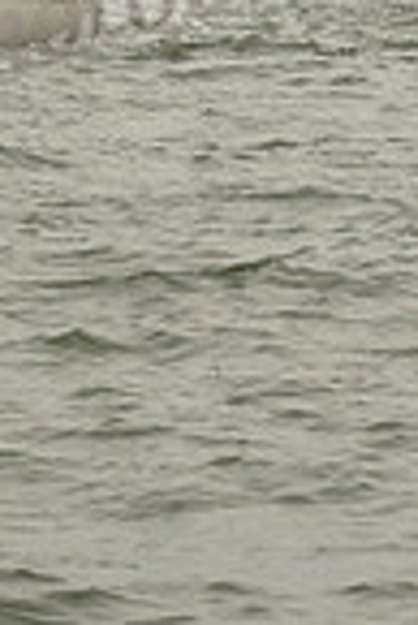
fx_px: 6376
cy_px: -621
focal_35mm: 367
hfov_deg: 3.7
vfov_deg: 5.5
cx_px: -317
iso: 250
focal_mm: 92
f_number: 11
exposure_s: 1/640
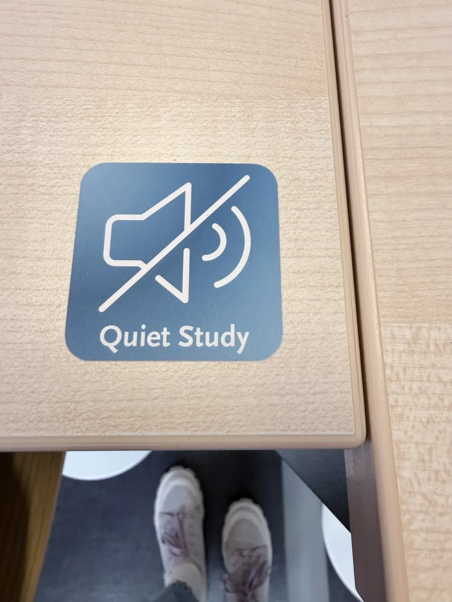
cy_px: 301
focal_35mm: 24
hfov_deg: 56.8
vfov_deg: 71.6
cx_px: 226
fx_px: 418
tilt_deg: -72.9
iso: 125
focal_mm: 2.22
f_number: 2.2
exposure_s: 1/100
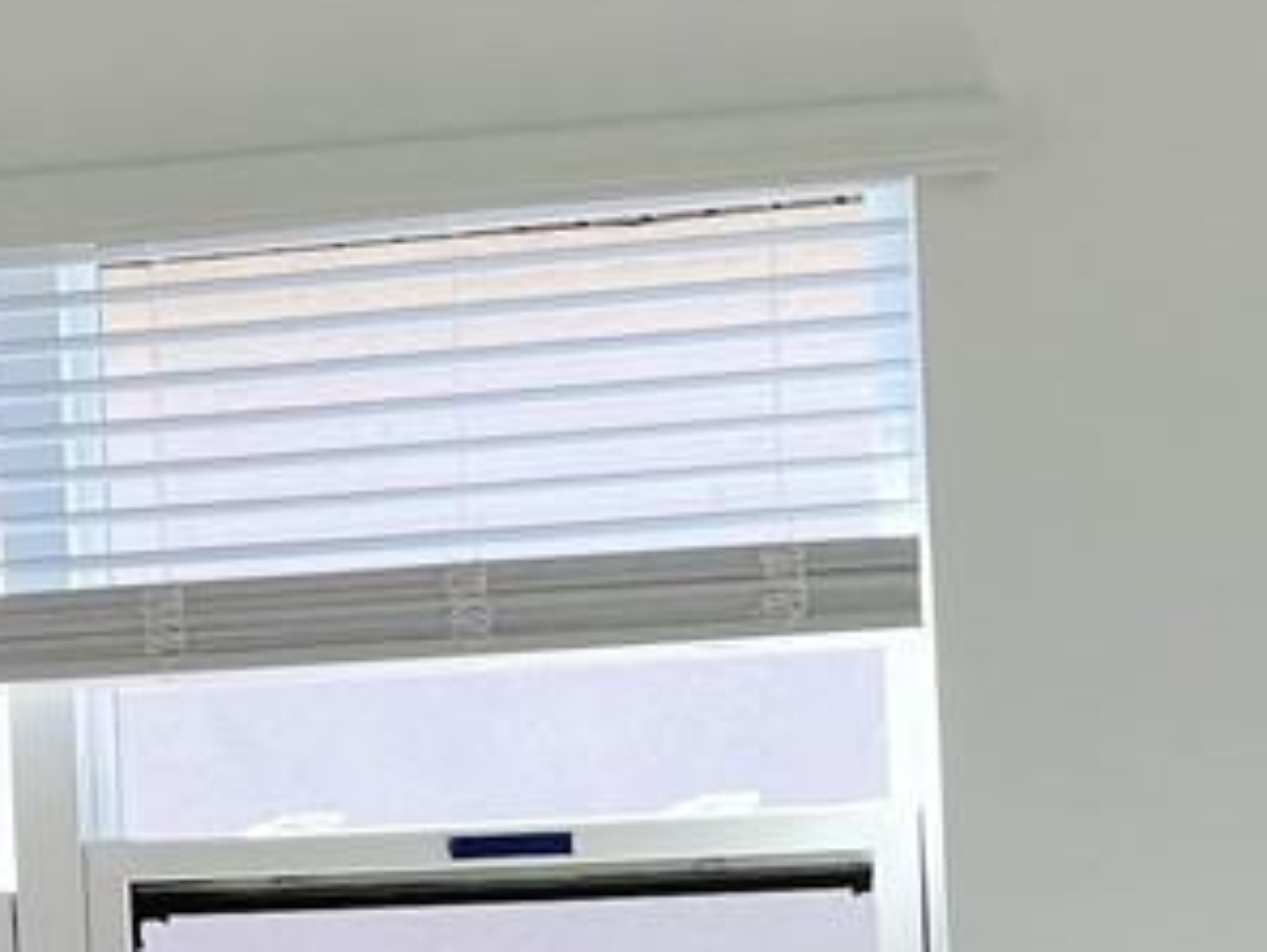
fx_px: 5126
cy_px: 995
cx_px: -1049
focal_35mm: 140
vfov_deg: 10.5
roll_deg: +2.2
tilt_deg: -1.5
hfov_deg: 12.7
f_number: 1.6
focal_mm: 5.1
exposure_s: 1/618
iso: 32
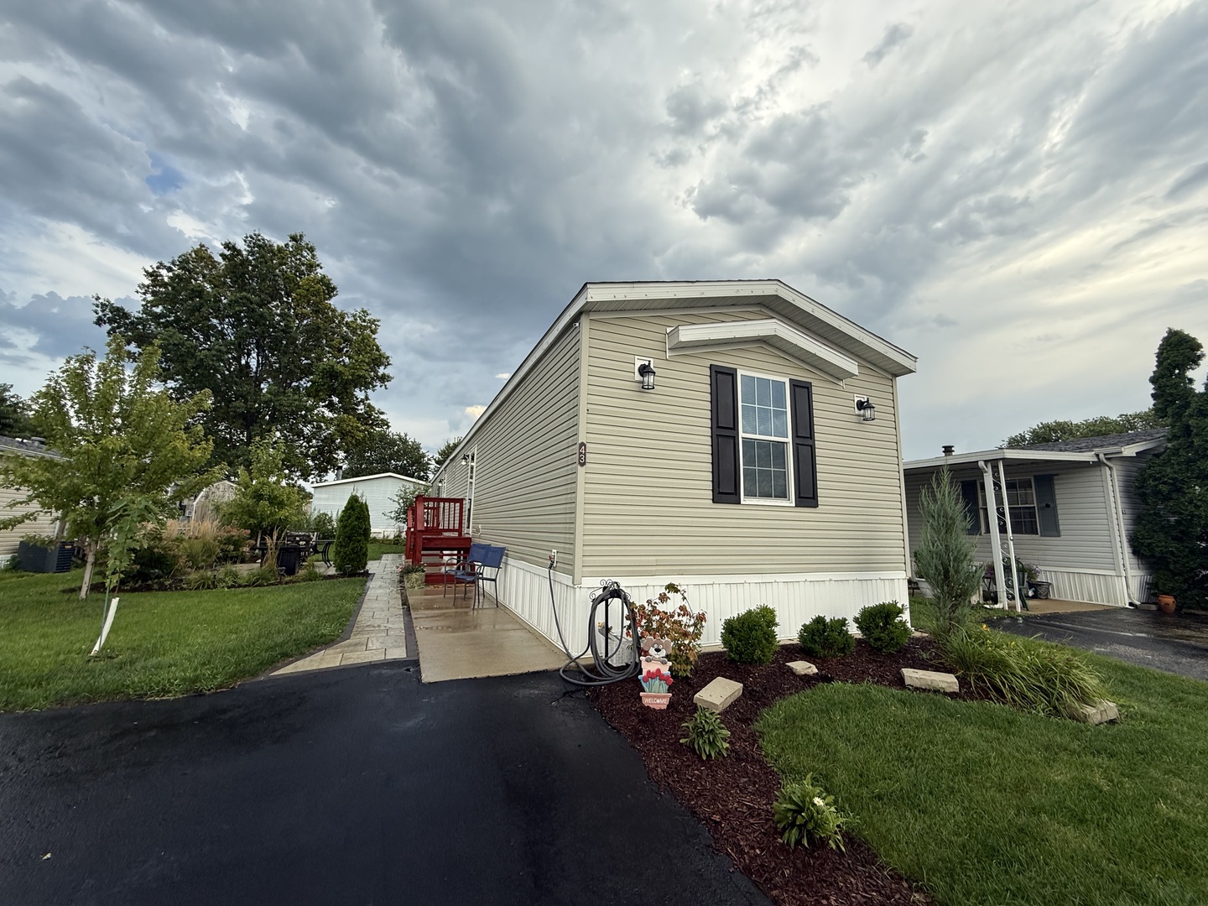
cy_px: 453
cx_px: 604
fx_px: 489
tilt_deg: +8.5
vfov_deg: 85.7
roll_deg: -1.0
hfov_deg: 102.1
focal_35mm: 14
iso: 50
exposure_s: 1/638
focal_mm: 2.22
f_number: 2.2
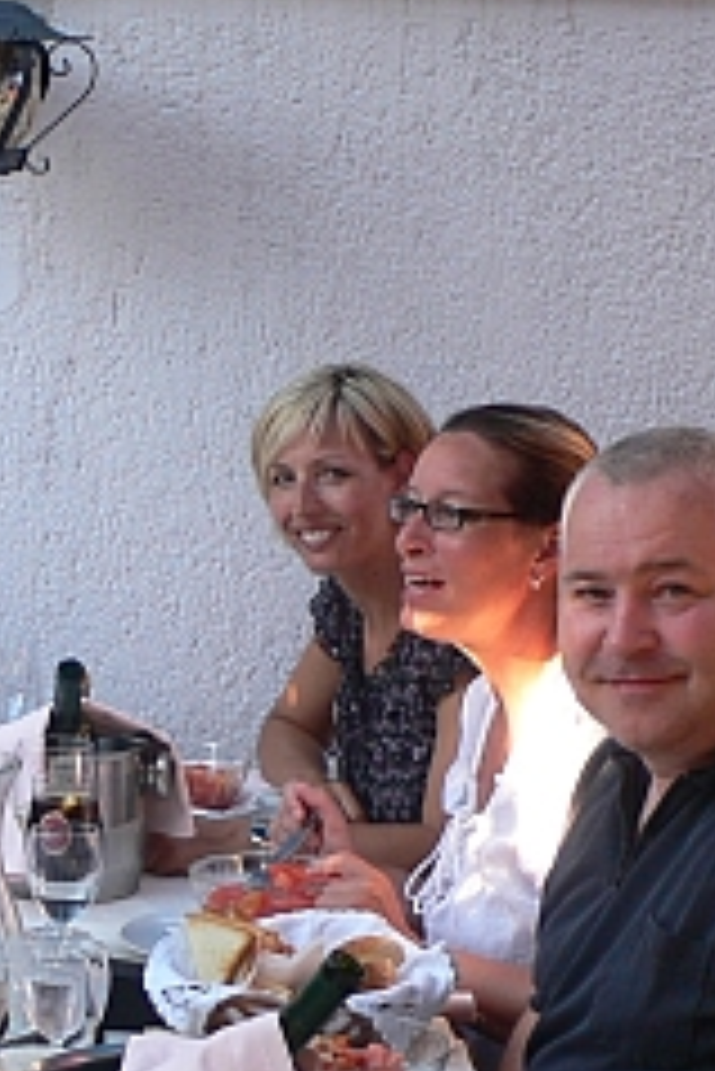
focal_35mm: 104
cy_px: 605
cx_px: -126
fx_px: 3094
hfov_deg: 12.9
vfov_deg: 19.6
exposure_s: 1/60
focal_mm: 6.3
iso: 80
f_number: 2.8
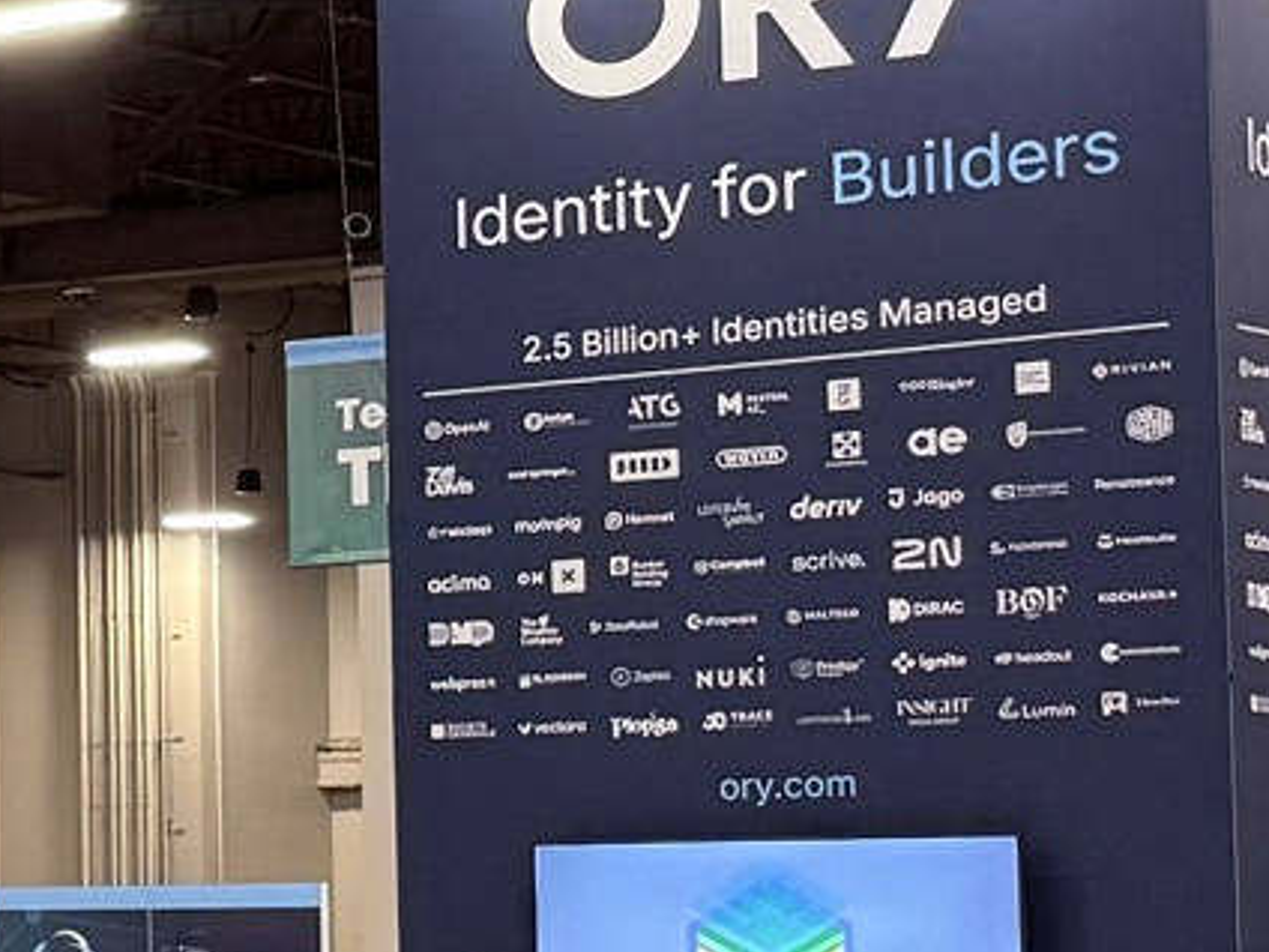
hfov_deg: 11.2
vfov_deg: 10.9
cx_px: -2101
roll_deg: -1.3
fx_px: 4986
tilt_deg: +4.1
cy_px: 677
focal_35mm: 136
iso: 160
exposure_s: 1/60
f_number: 1.78
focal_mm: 6.76
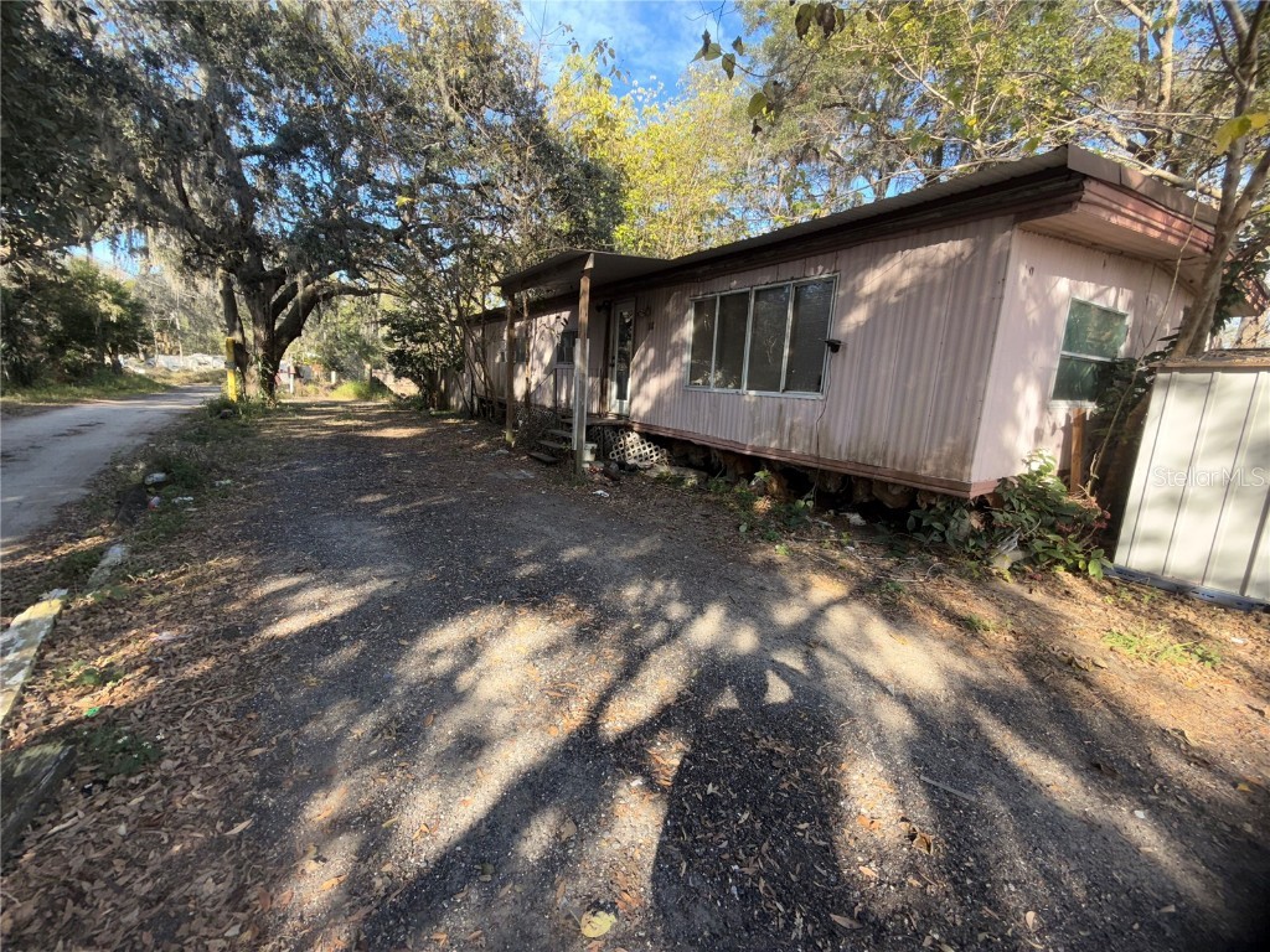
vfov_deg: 85.7
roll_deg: -5.1
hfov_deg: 102.1
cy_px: 476
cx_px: 635
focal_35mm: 14
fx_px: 514
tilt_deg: -11.3
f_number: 2.2
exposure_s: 1/137
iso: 16
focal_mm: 2.22
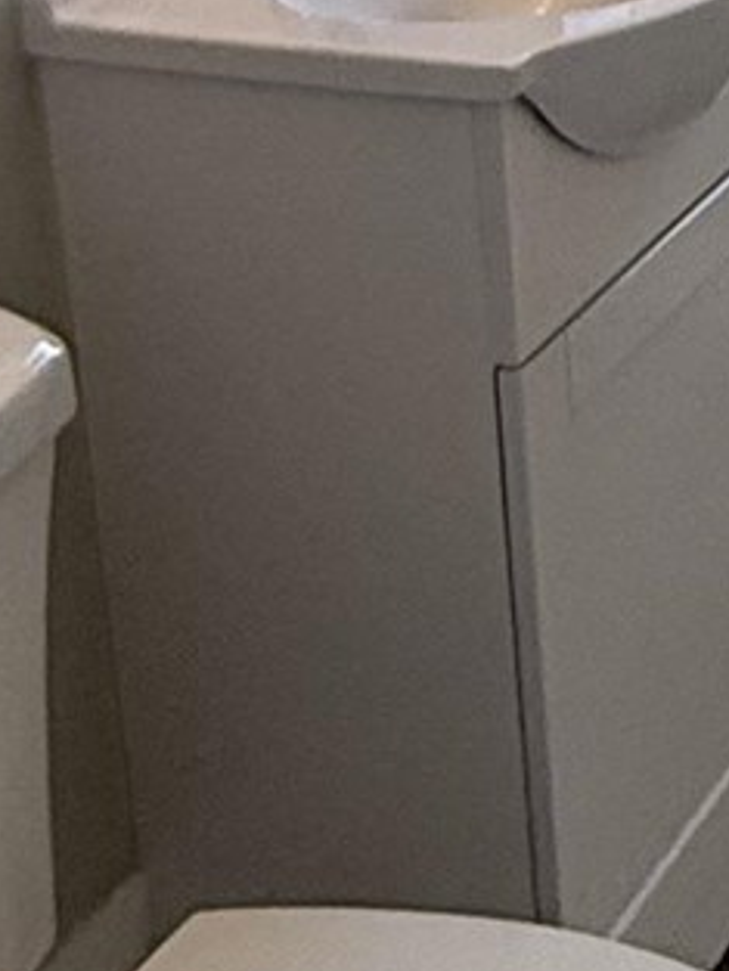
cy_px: -124
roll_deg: +0.4
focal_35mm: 103
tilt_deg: -16.1
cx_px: 1142
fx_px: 2890
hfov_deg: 13.4
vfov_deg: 18.3
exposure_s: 1/120
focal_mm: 2.22
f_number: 2.2
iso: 200
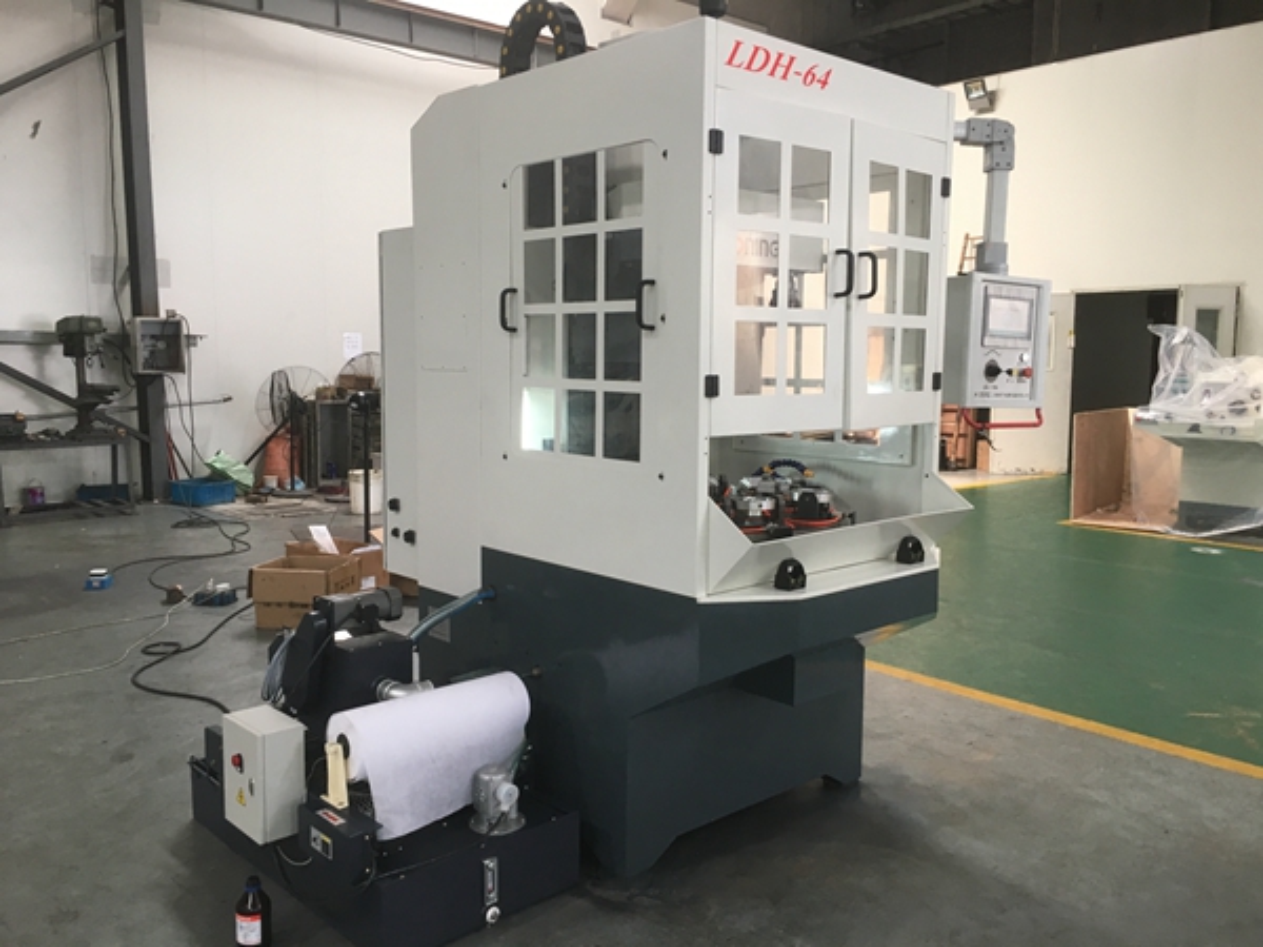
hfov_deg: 61.7
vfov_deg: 48.2
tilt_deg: -6.7
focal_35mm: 29
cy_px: 474
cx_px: 632
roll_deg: -0.3
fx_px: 1058
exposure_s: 1/33
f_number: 2.2
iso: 40
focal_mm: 4.15
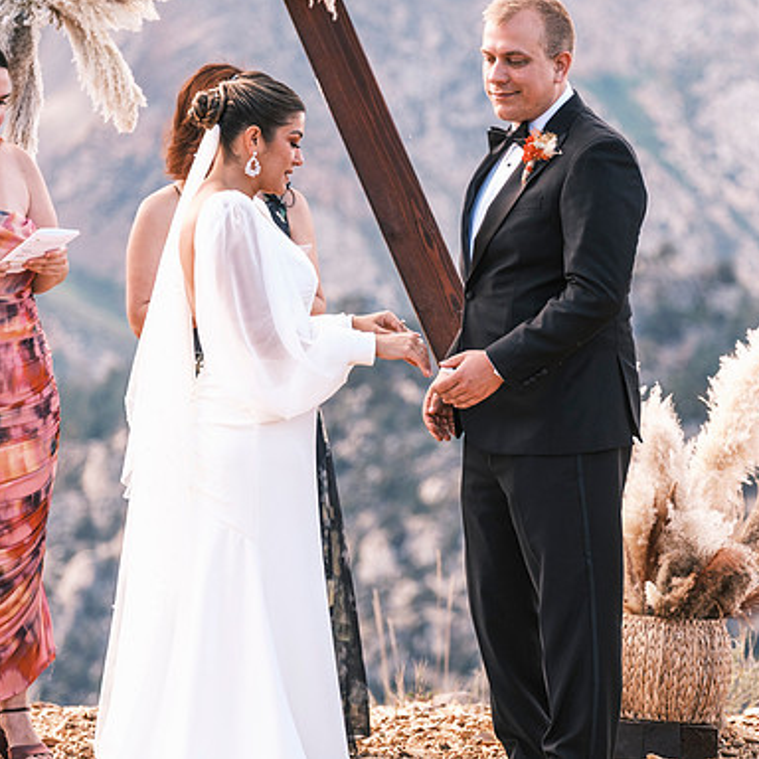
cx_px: 534
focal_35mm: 204
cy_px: 379
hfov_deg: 8.6
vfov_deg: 8.6
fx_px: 5061
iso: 400
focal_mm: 106
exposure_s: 1/450
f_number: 2.8
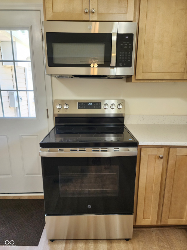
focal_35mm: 23
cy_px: 125
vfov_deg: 73.9
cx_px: 94
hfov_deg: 58.9
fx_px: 166
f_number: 1.8
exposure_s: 1/120
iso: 250
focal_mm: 6.4
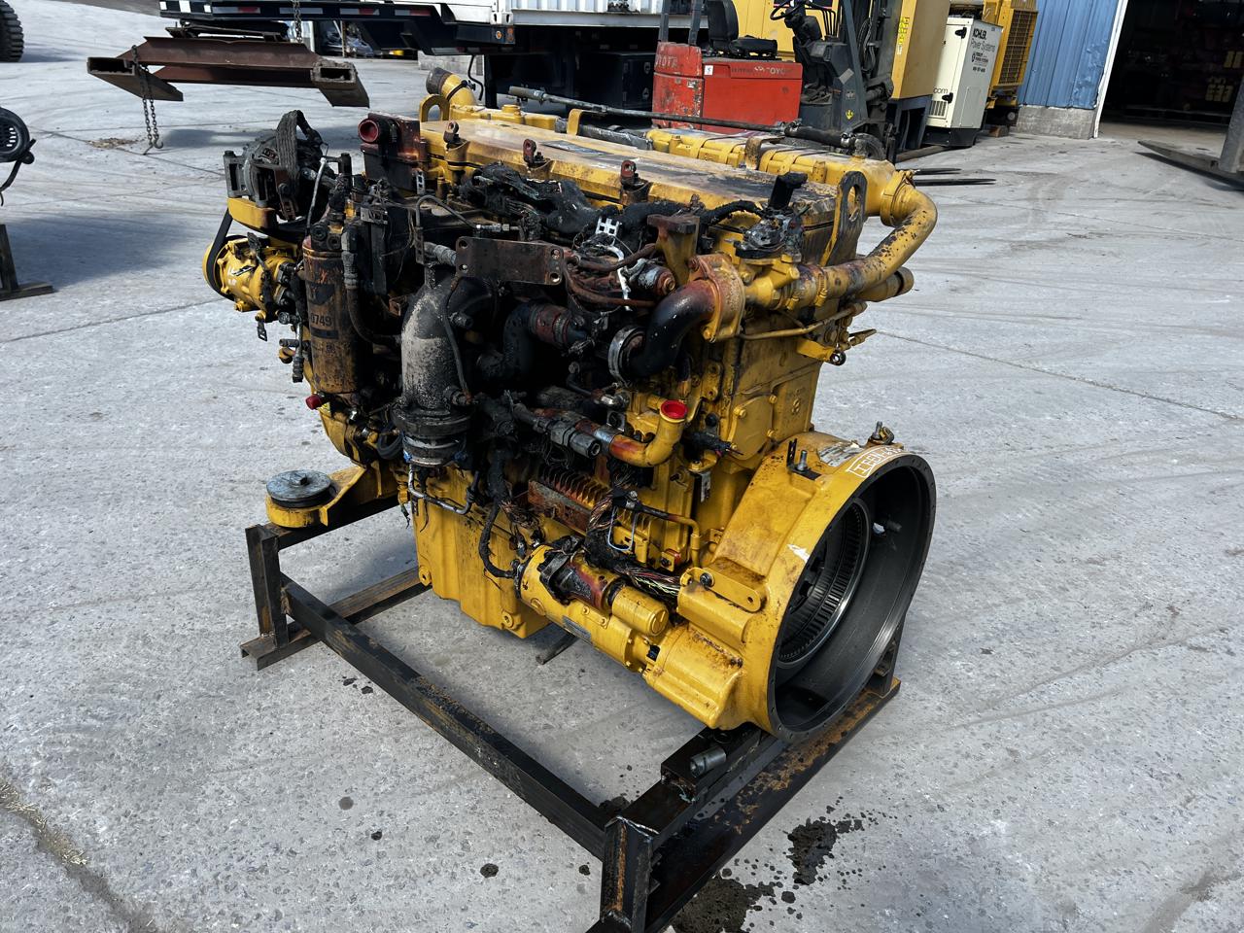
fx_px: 934
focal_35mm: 26
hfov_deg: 67.3
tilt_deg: -23.4
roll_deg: -3.5
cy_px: 466
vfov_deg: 53.1
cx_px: 622
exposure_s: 1/1183
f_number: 1.5
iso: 50
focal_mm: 5.7
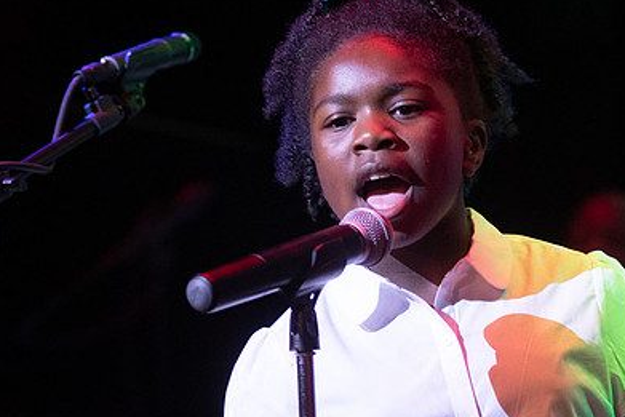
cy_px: 278
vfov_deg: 5.3
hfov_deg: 8.0
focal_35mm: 258
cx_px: 339
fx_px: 4481
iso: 3200
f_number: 2.8
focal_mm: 98
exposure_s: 1/200
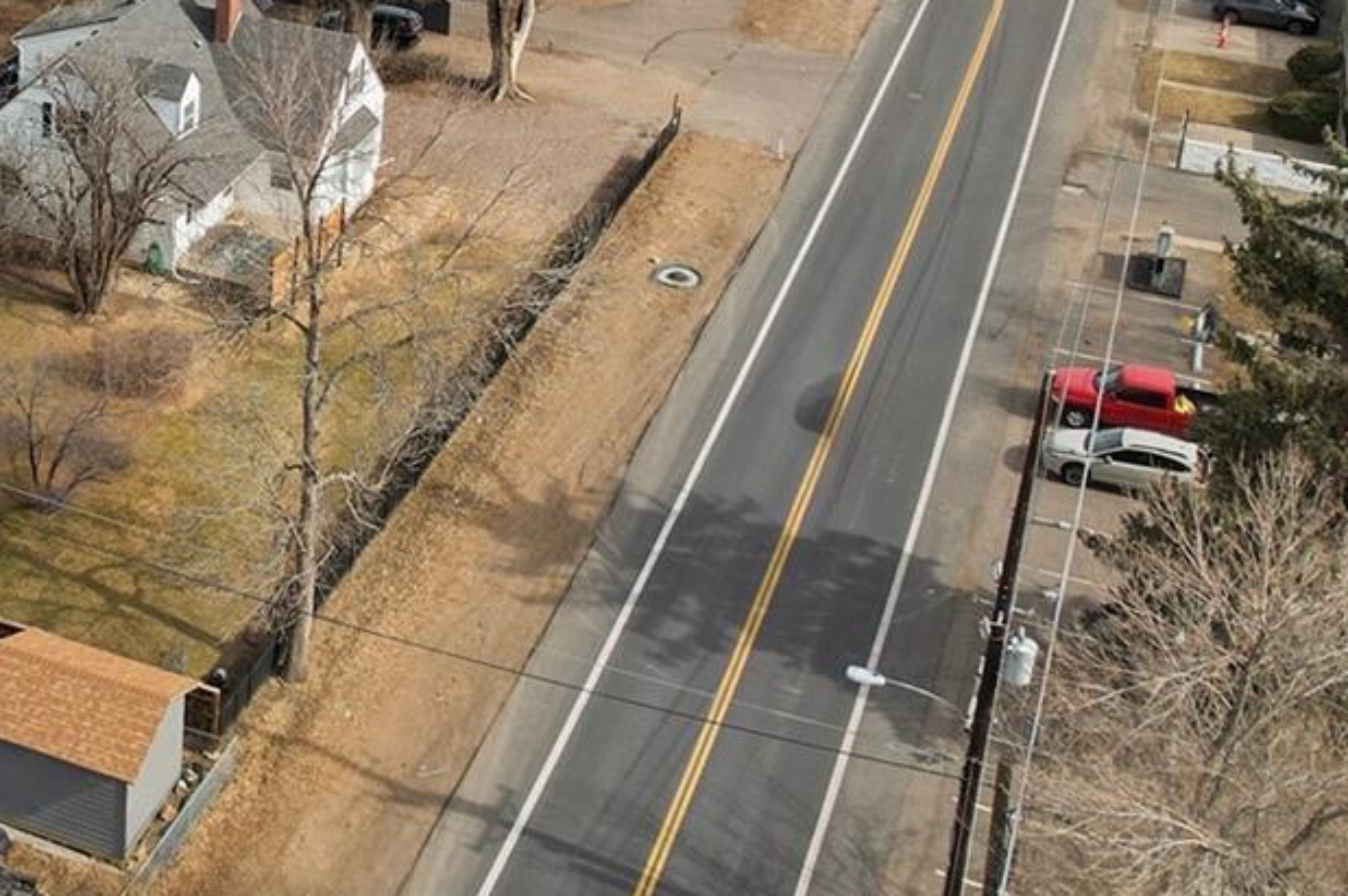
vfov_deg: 22.7
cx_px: 48
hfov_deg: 32.7
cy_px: -31
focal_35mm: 57
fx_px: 2133
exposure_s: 1/160
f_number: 2.8
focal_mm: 8.4
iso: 100
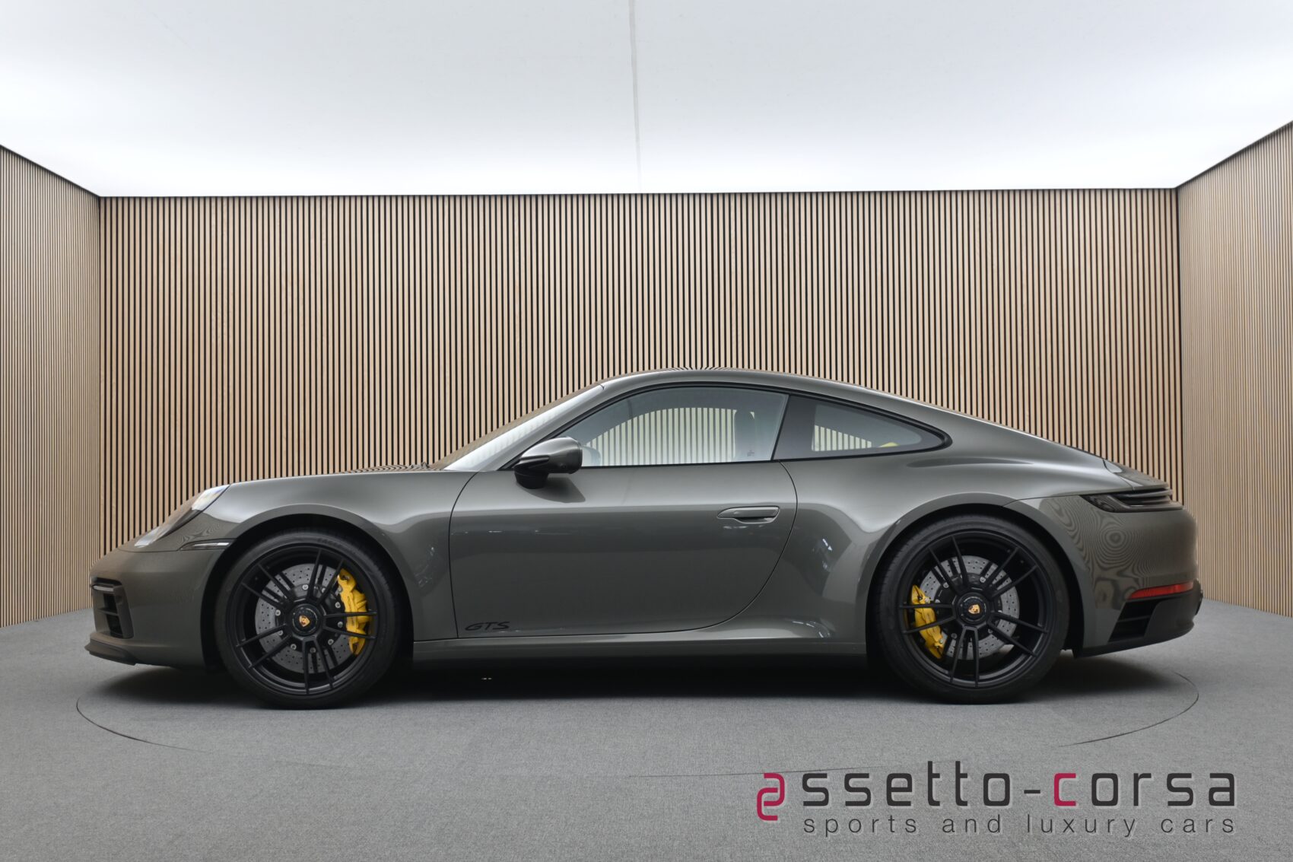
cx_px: 646
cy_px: 431
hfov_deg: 47.2
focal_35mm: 41
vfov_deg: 32.4
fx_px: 1481
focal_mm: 27.5
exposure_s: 1/40
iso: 560
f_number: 4.5
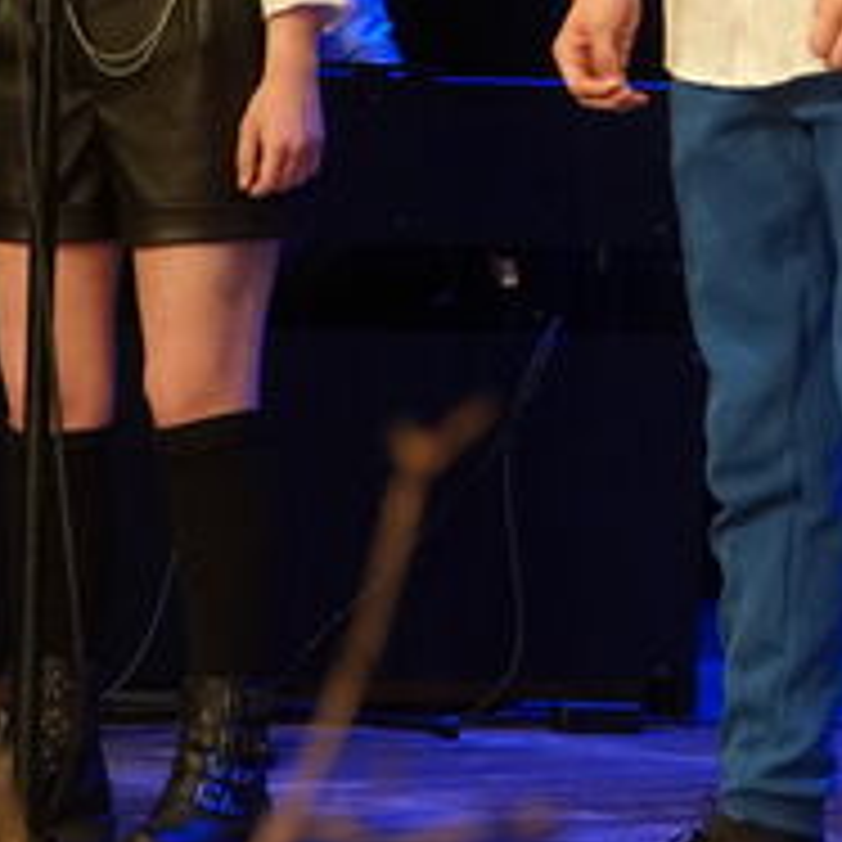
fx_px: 5999
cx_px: 747
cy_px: -218
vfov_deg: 7.9
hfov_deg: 8.0
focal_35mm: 218
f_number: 4
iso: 1600
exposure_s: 1/160
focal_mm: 40
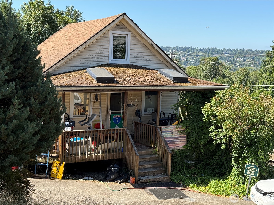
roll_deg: -2.5
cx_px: 137
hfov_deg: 39.7
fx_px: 380
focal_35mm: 48
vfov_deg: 30.3
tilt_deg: -8.2
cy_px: 102
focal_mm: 6.76
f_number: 1.78
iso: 64
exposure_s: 1/1149
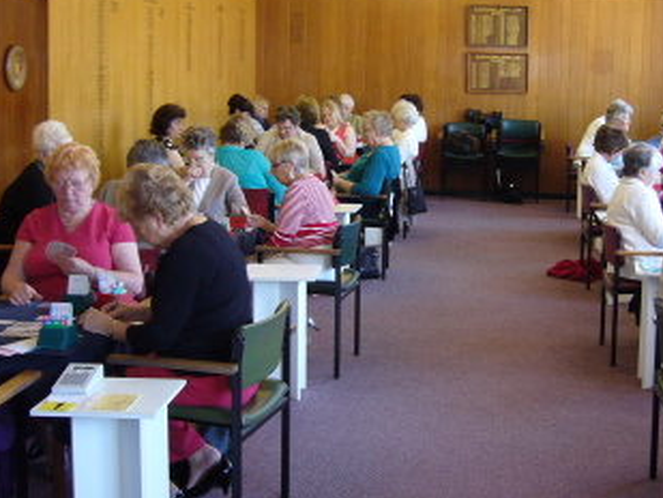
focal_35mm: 58
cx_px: 470
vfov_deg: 25.2
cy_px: 191
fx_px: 1111
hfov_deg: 32.8
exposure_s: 1/30
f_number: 2.8
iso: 125
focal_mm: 5.8
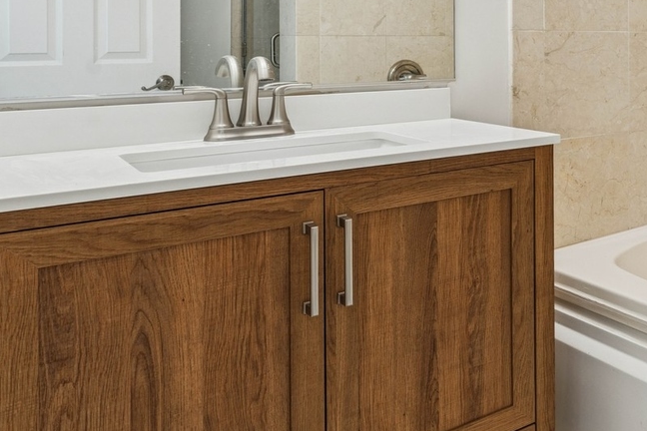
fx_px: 719
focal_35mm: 40
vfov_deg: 31.9
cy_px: 47
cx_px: 693
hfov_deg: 40.3
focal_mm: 16
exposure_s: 1/13
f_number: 8
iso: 320
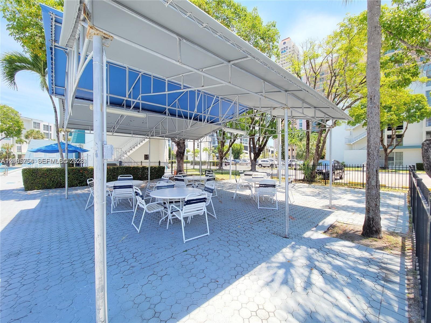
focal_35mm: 13
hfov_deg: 106.2
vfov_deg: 89.9
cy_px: 162
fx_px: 162
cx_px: 216
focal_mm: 2.2
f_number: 2.2
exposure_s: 1/210
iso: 50
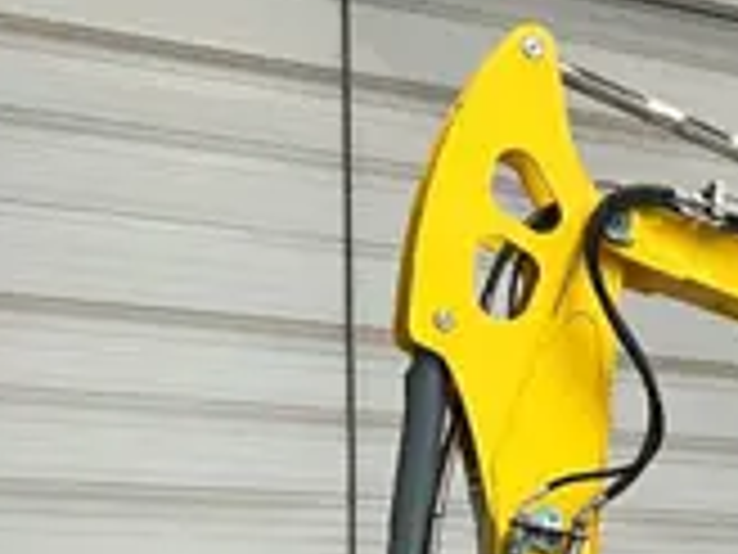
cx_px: 1040
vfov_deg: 16.5
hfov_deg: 20.4
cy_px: 703
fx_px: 1812
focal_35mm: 85
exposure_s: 1/60
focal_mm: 3
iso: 80
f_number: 1.8
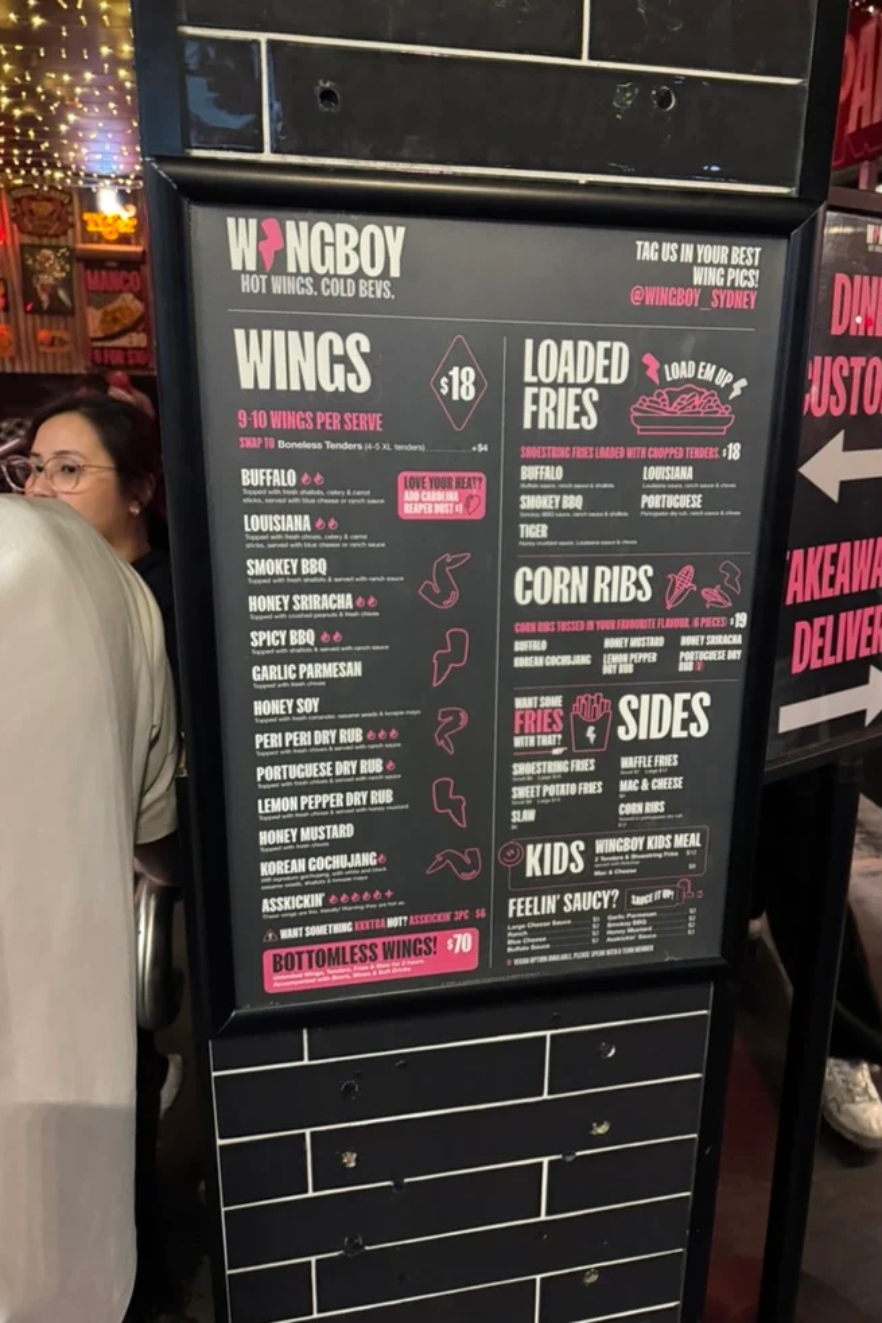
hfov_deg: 49.4
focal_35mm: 26
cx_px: 508
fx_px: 956
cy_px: 645
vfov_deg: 69.4
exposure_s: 1/50
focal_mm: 6.76
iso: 800
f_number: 1.78
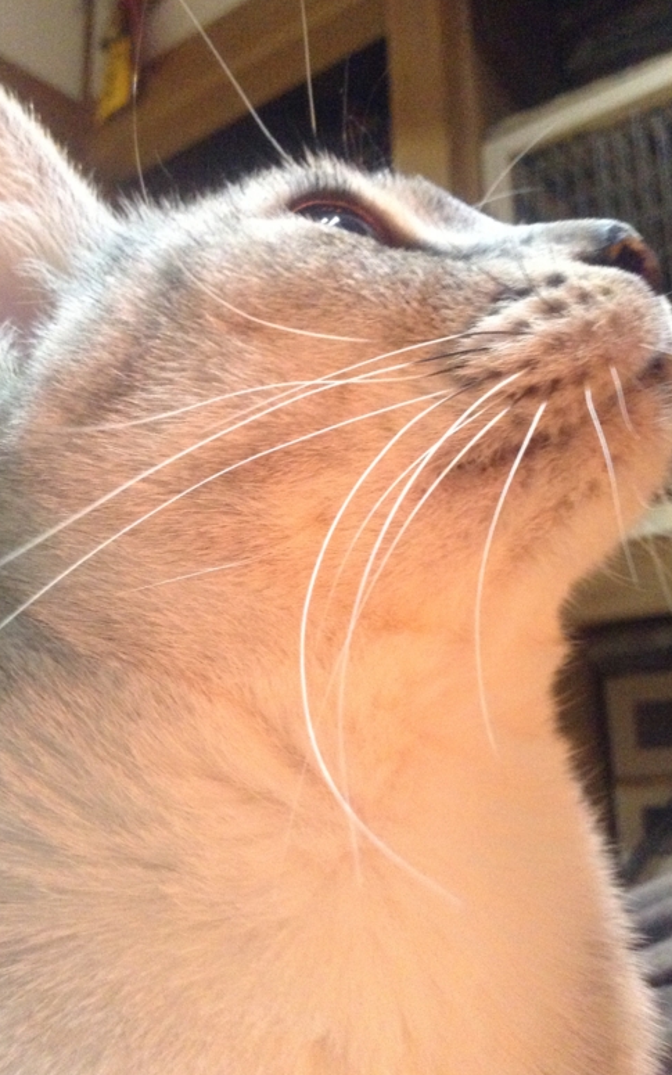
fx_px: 1055
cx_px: 324
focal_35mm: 36
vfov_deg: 54.0
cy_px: 539
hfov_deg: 35.3
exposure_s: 1/15
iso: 400
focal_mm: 3.3
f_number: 2.4
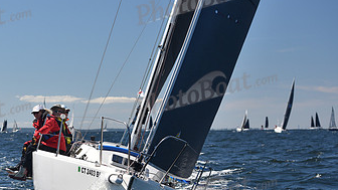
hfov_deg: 15.2
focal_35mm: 141
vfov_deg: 8.6
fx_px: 1264
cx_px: 84
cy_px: 158
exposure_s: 1/1000
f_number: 4
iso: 200
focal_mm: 78
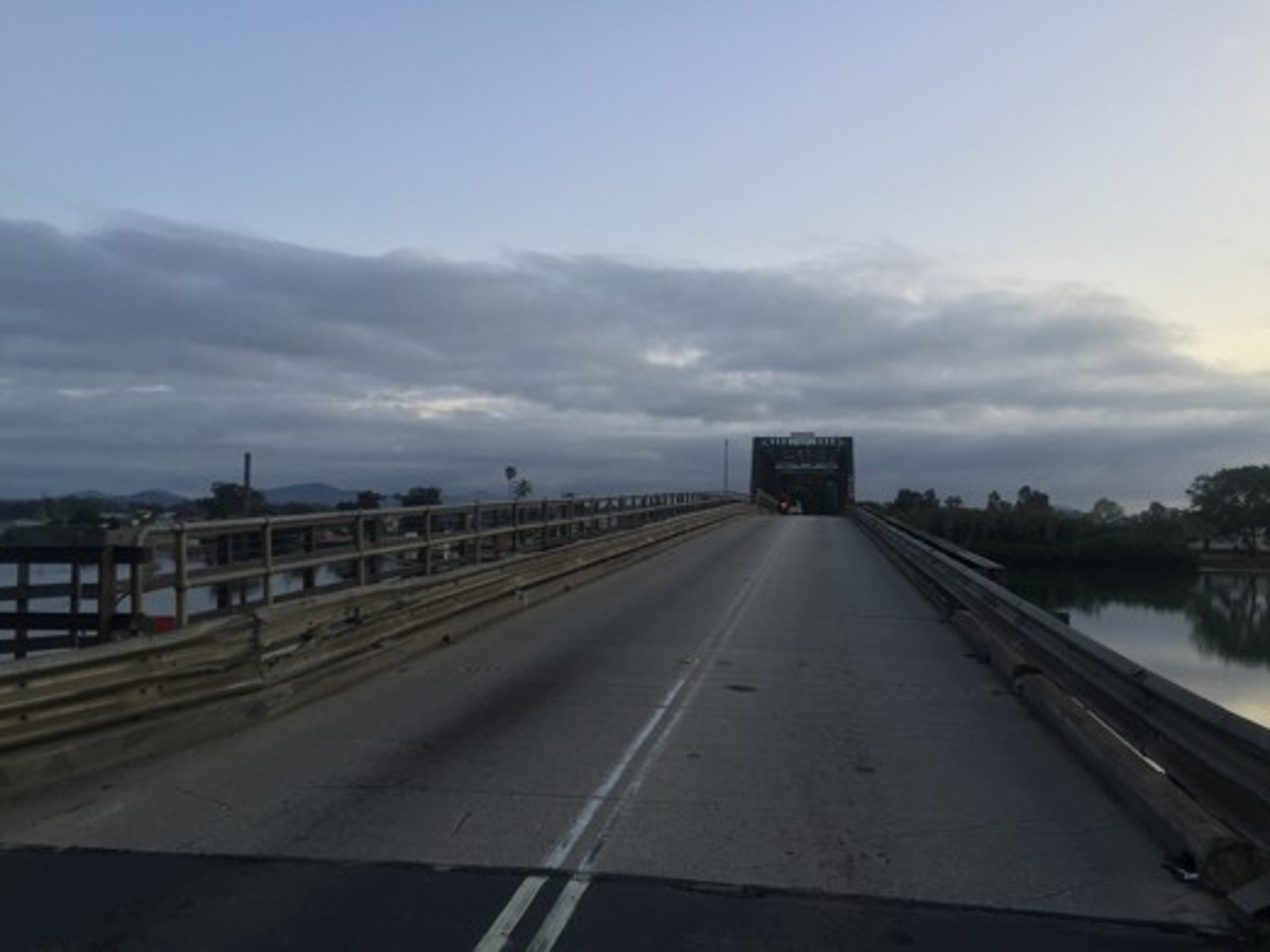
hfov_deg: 61.7
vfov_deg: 48.2
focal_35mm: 29
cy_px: 476
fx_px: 1064
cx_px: 635
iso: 40
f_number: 2.2
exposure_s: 1/60
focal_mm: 4.15
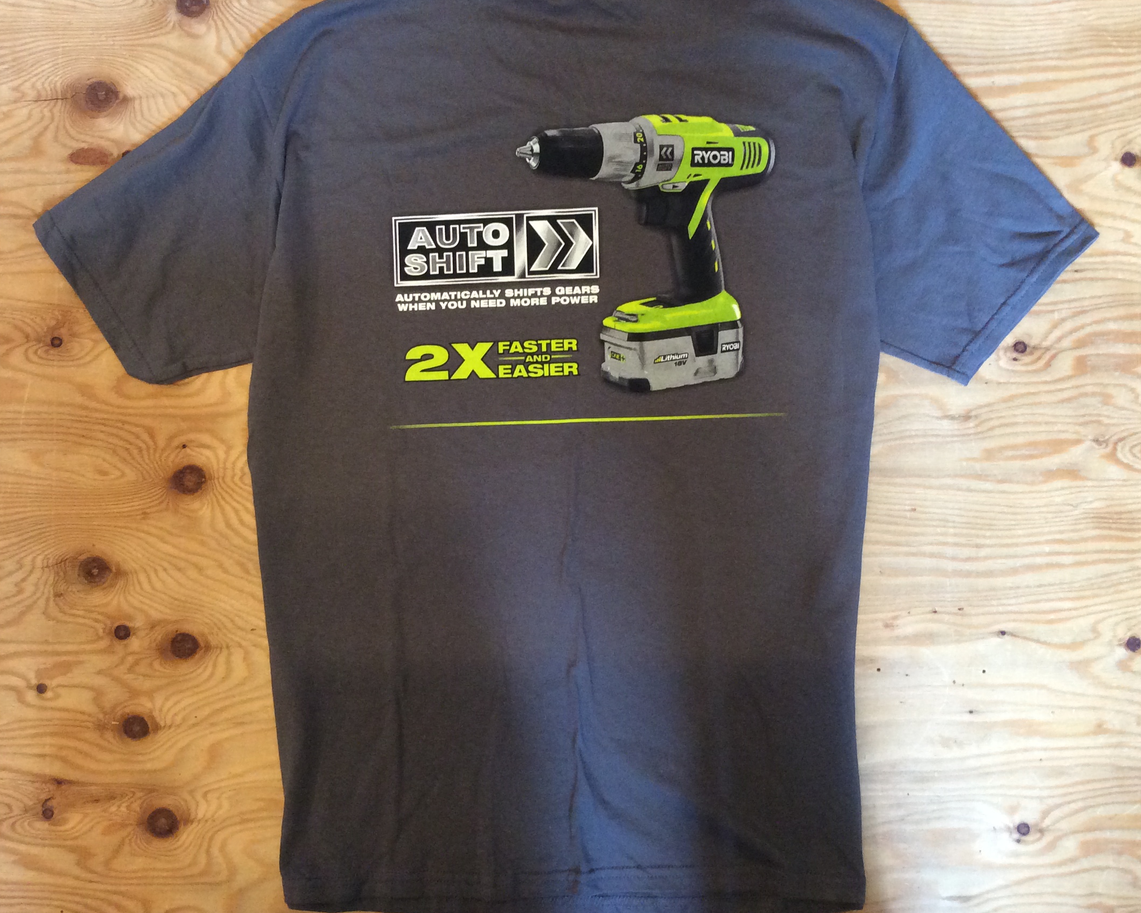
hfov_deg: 47.9
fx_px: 1283
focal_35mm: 38
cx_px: 542
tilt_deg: -72.0
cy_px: 439
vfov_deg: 39.2
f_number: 2.4
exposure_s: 1/24
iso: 160
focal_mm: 3.3
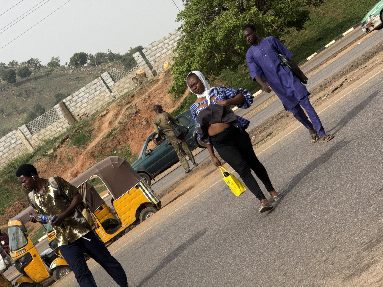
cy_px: 144
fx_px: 1328
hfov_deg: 16.4
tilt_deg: -1.6
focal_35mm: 120
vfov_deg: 12.3
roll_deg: +33.7
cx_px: 192
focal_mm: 15.66
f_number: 2.8
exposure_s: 1/990
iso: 50
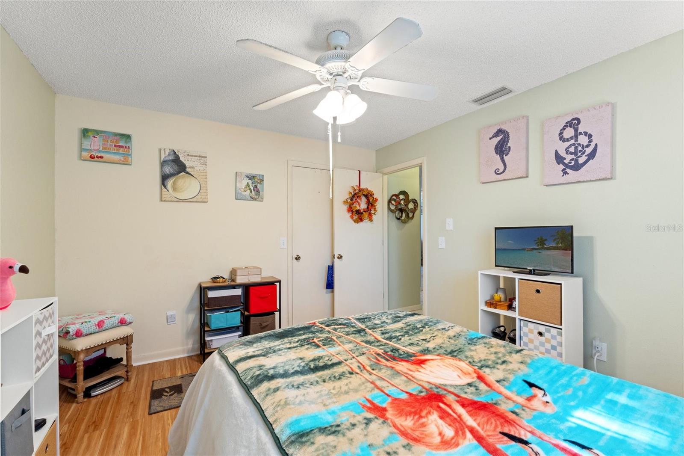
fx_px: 285
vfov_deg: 77.3
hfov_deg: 100.4
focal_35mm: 15
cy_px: 228
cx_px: 342
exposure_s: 1/5
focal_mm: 10
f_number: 8
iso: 400
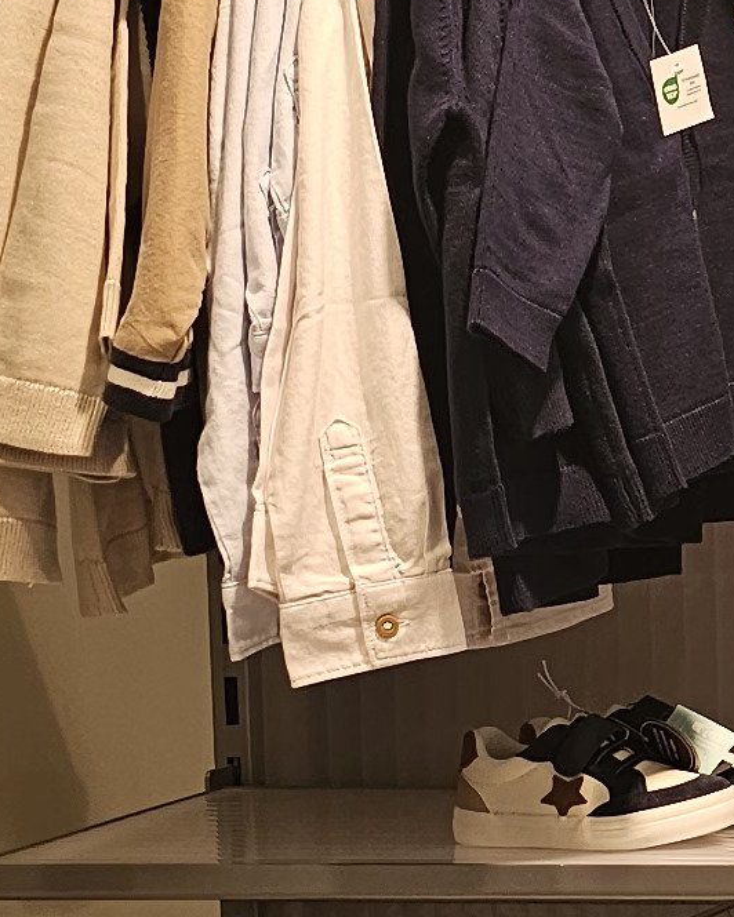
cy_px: 597
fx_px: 3666
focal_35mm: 135
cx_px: 1863
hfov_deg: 9.8
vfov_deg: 14.2
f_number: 1.7
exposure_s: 1/100
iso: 40
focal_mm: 6.3
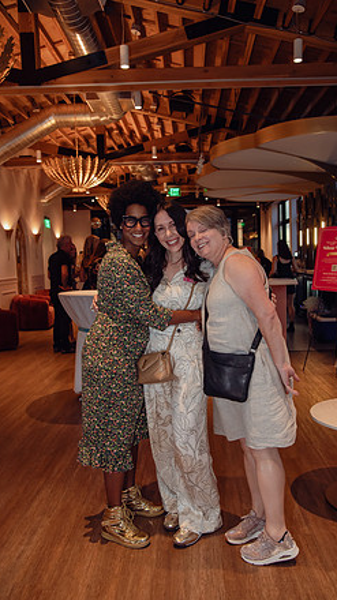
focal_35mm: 30
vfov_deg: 64.3
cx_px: 194
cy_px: 297
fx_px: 477
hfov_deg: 38.8
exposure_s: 1/60
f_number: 4
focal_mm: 28
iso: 3200
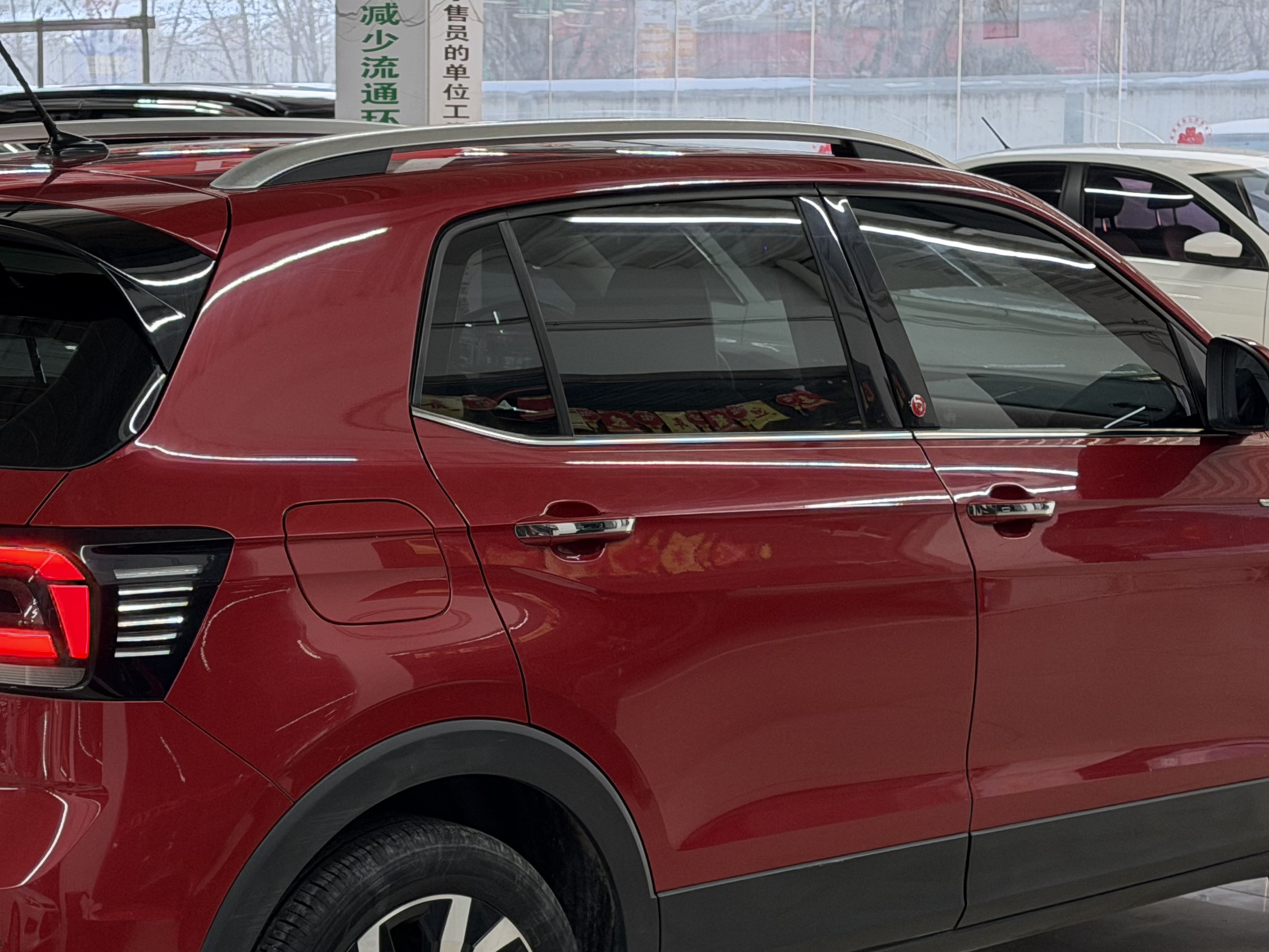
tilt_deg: -7.9
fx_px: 3153
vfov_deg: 17.2
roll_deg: +0.0
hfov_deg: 22.7
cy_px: 554
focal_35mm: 86
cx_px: 469
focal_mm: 6.76
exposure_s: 1/100
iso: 200
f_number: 1.78
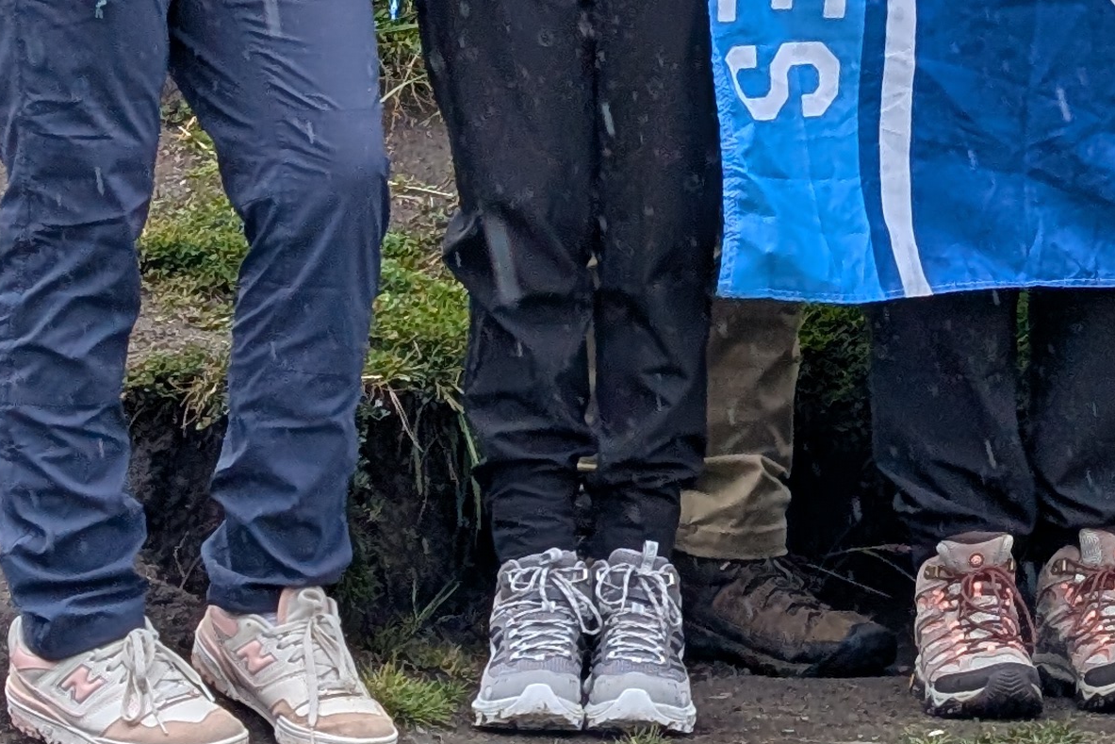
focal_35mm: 176
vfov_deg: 7.6
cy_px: -574
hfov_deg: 11.4
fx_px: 5451
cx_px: 1430
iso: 20
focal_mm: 6.9
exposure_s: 1/737
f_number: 1.68
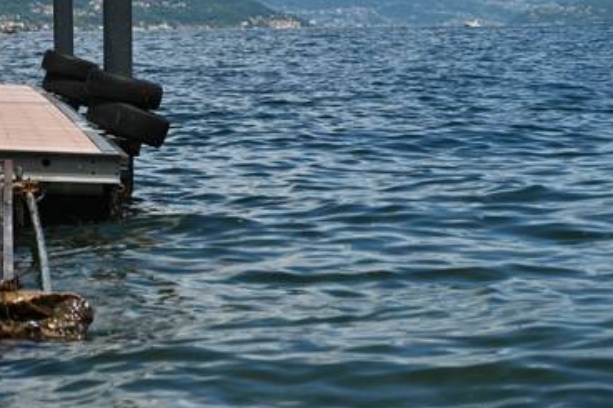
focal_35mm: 137
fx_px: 2332
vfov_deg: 9.9
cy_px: 13
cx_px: 73
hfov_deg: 14.8
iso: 125
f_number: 5.6
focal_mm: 70
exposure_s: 1/250
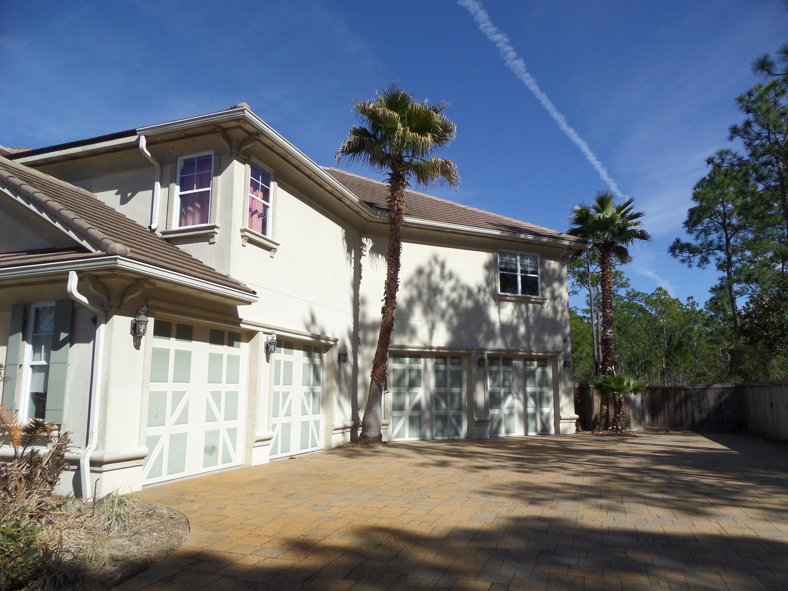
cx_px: 394
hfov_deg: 71.6
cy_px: 296
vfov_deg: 56.8
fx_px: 546
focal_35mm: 24
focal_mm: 4
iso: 100
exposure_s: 1/1000
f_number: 4.2
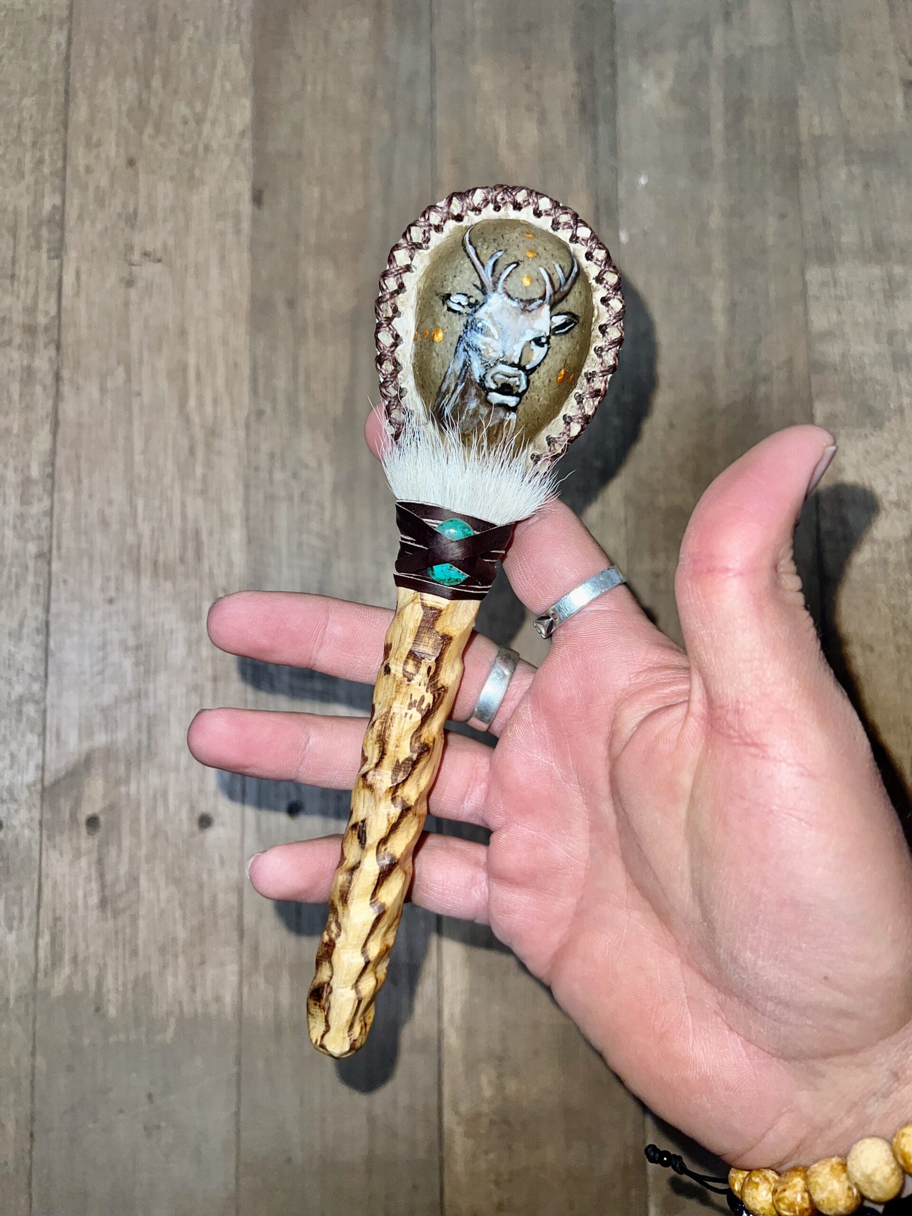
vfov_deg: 67.3
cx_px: 456
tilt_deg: -83.7
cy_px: 608
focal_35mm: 26
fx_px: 913
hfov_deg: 53.1
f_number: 1.5
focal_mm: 5.7
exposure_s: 1/71
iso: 40
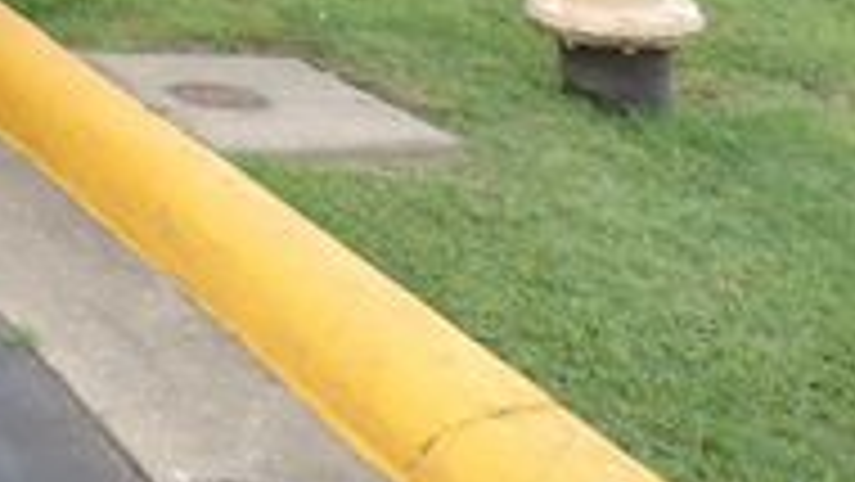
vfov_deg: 12.1
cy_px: -518
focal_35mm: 88
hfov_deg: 19.5
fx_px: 1996
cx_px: -580
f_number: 3
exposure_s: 1/250
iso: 80
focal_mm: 4.3
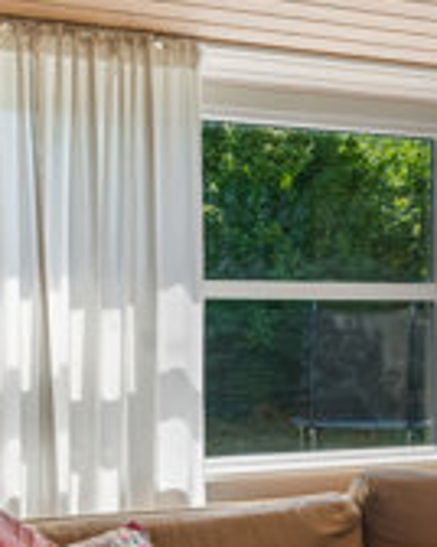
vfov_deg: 25.0
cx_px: 509
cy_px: 344
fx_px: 1231
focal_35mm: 76
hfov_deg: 19.1
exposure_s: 1/25
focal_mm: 17
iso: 200
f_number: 10
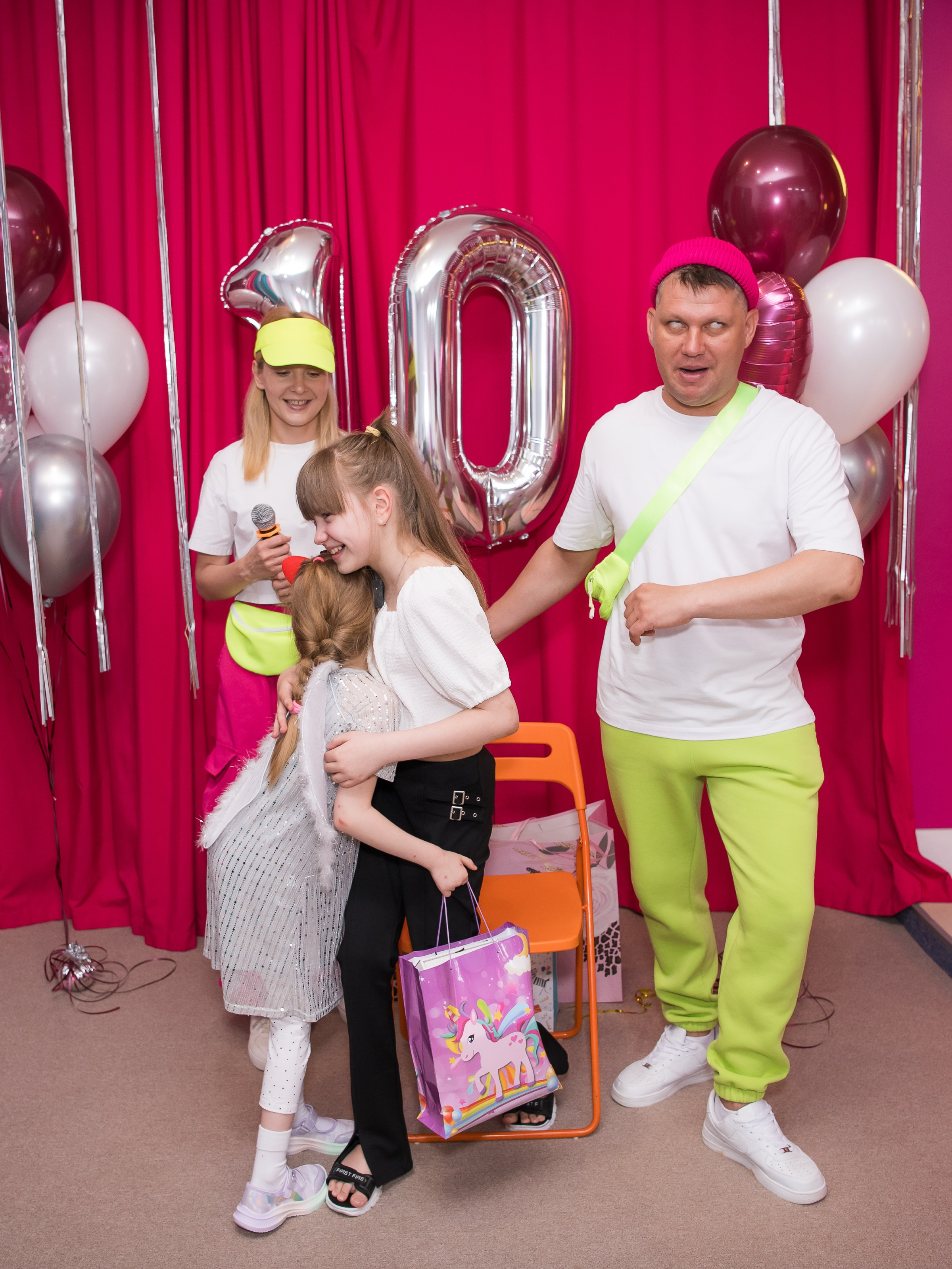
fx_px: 1269
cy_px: 634
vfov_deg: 53.1
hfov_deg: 41.1
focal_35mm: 35
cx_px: 445
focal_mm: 24
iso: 500
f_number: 2.8
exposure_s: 1/160
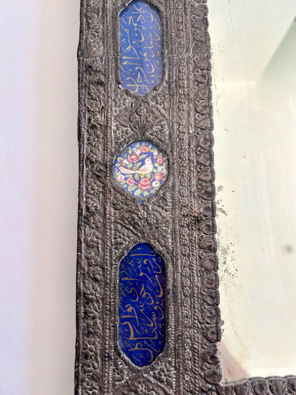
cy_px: 198
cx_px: 148
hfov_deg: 53.0
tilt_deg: -81.6
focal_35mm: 26
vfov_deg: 67.3
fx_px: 297
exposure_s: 1/121
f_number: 1.6
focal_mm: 5.96
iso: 80
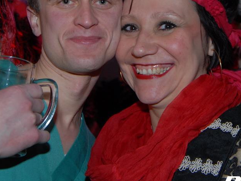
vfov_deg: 17.3
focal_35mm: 85
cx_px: 131
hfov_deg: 23.0
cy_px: 43
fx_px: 592
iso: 400
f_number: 5.6
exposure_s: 1/10
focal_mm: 32
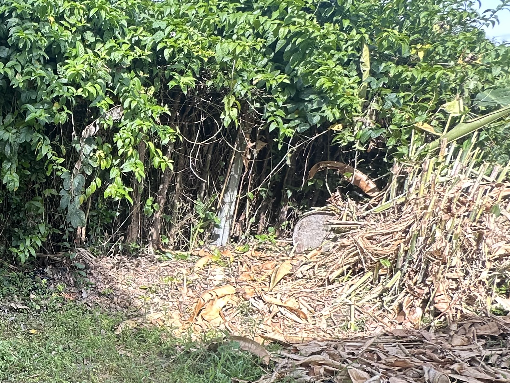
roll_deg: +1.0
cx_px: -76
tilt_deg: -18.8
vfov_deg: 38.7
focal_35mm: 36
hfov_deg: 39.7
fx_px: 530
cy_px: 282
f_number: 2.2
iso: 40
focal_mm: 2.22
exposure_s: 1/189
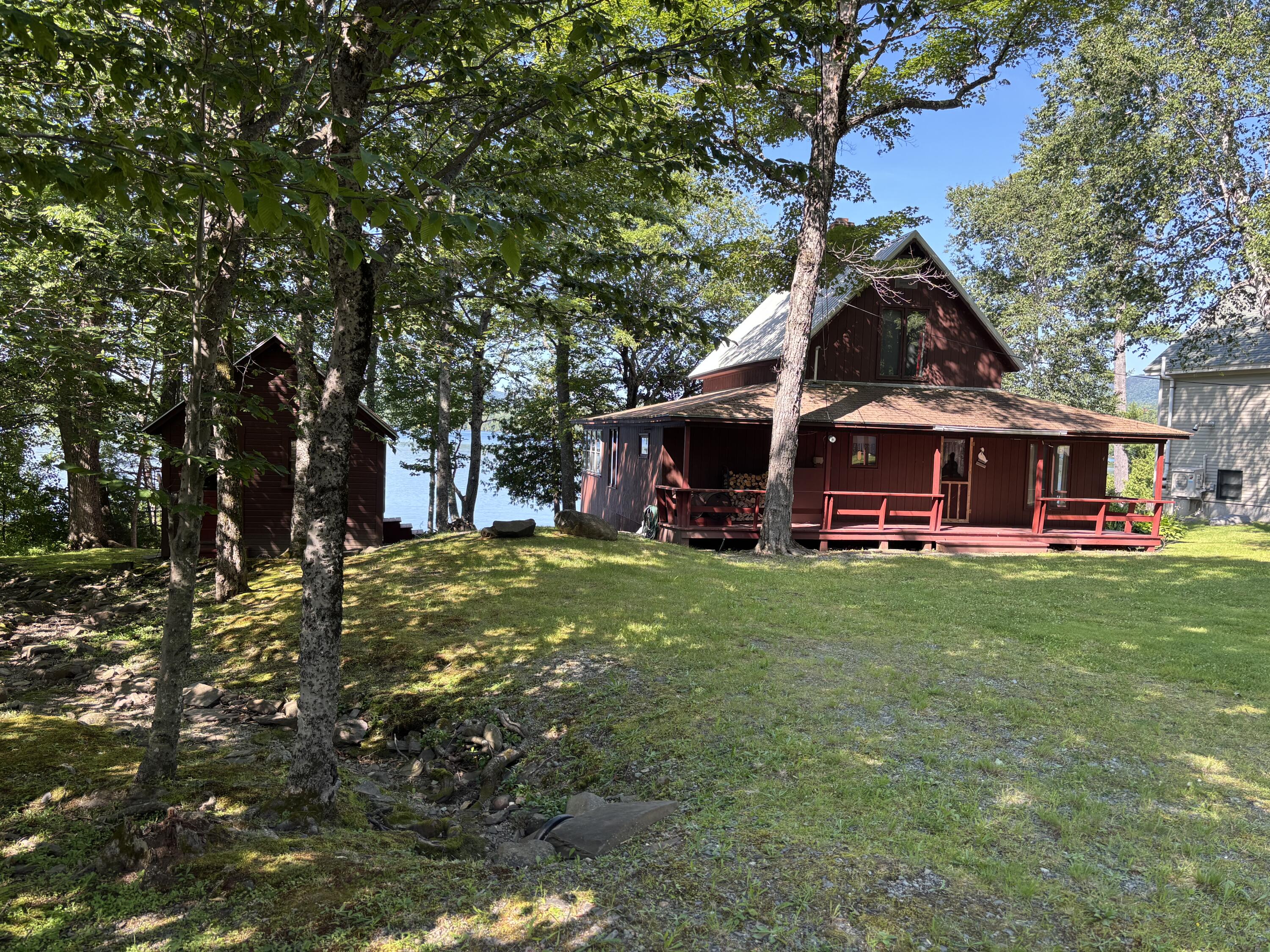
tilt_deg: -3.5
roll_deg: -2.1
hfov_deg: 67.3
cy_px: 476
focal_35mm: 26
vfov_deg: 53.1
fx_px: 954
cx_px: 635
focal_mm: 5.96
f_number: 1.6
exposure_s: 1/279
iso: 50
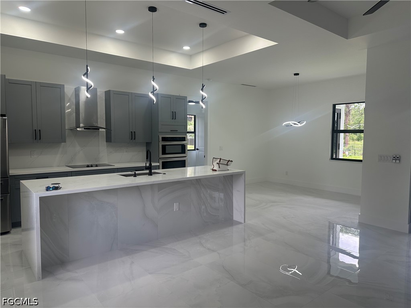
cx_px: 206
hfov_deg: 71.6
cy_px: 154
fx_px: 285
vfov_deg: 56.8
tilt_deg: -4.0
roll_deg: -0.5
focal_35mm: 24
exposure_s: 1/149
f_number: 1.78
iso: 100
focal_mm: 6.86
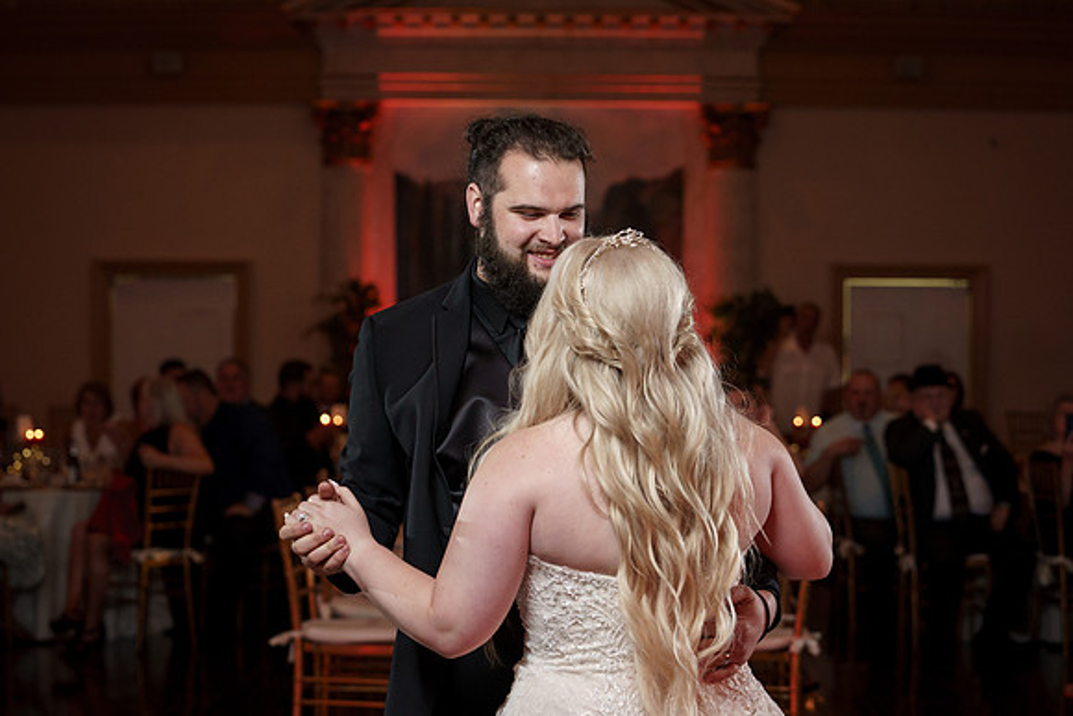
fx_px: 2181
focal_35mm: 73
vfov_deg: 18.6
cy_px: 358
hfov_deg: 27.6
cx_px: 550
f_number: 4
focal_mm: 70
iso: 2000
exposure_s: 1/200
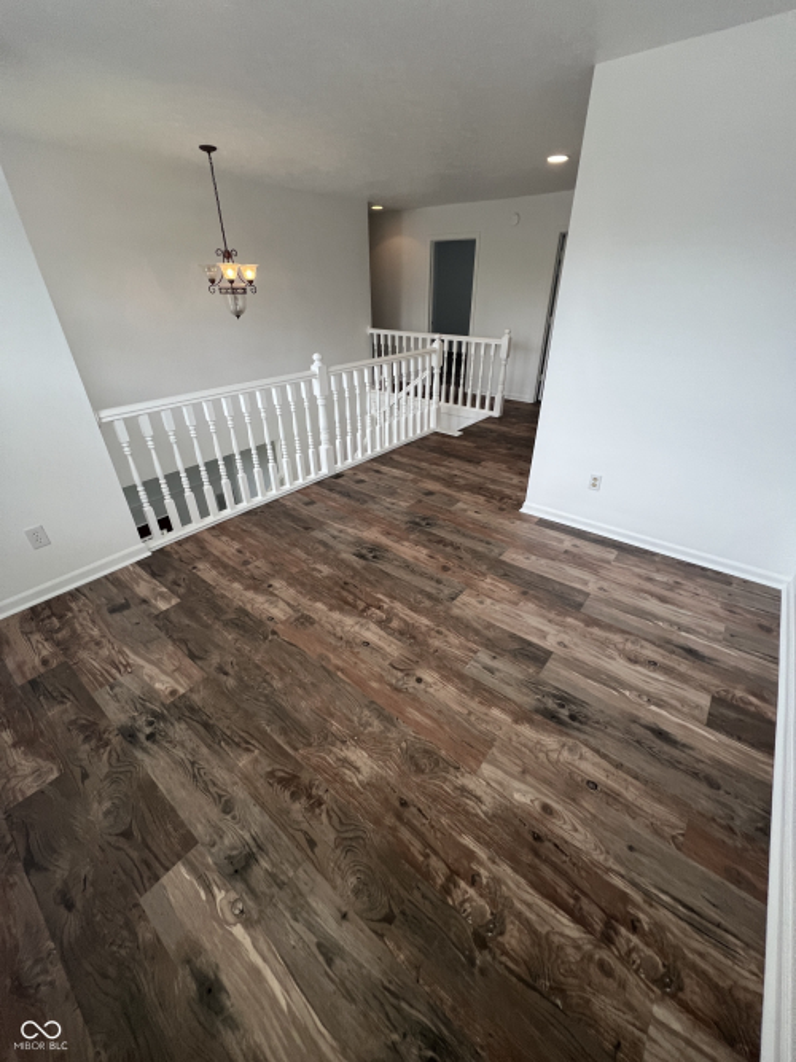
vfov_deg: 106.2
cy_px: 531
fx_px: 399
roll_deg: -0.4
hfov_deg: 89.9
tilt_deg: -30.0
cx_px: 398
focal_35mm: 13
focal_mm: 1.57
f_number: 1.8
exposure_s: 1/120
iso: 125
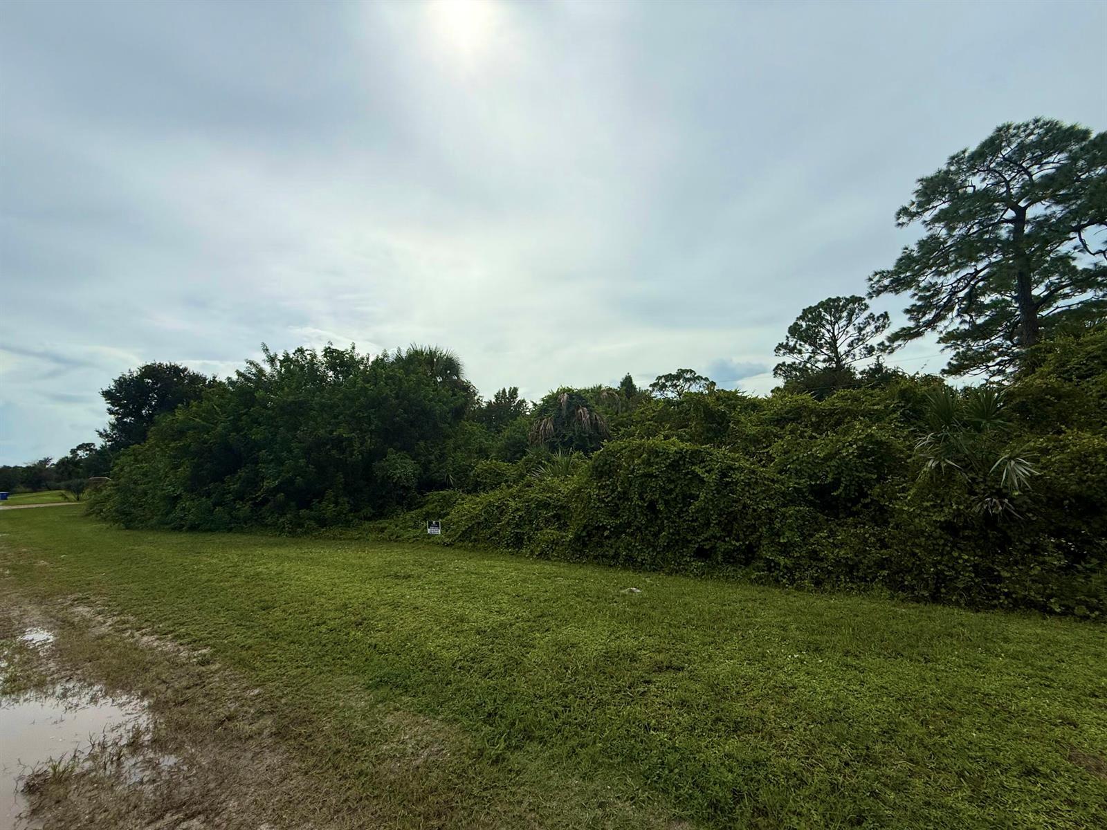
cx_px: 554
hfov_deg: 102.1
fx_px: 448
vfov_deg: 85.7
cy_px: 415
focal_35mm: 14
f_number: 2.2
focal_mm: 2.22
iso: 50
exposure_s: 1/6173
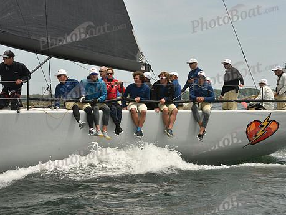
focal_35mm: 85
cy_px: 116
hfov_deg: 23.0
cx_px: 159
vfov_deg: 17.4
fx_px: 703
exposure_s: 1/1000
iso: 400
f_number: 11
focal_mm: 70
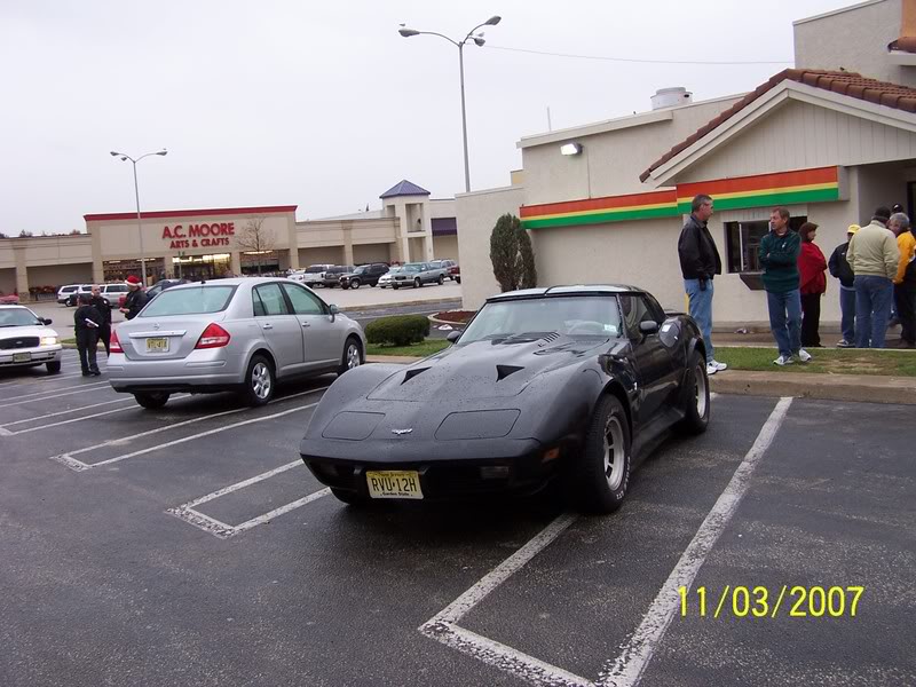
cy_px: 344
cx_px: 458
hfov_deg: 49.0
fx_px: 1006
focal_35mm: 38
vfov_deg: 37.7
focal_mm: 6.3
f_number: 2.8
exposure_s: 1/125
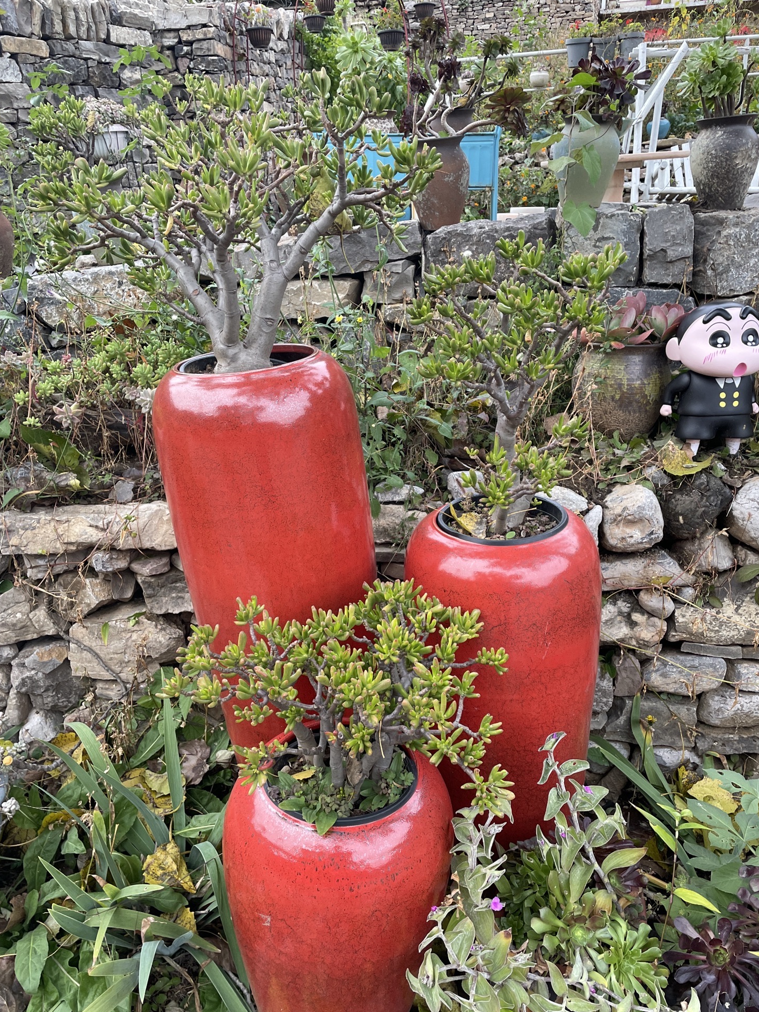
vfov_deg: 65.3
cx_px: 389
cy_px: 519
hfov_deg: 51.3
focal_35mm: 27
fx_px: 790
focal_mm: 4.2
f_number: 1.6
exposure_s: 1/101
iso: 125
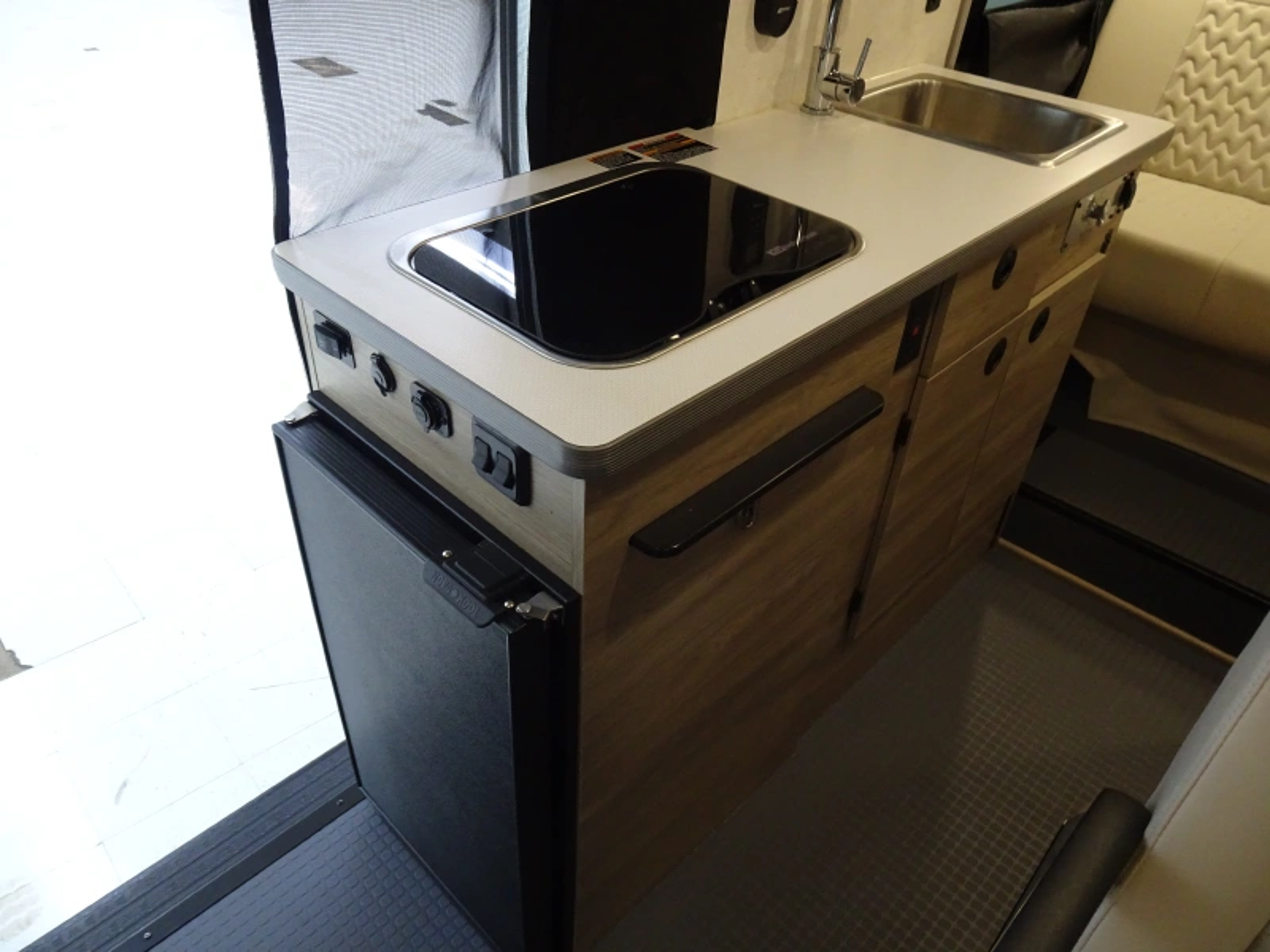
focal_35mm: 24
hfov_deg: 71.6
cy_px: 476
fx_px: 881
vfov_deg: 56.8
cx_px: 635
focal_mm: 4.1
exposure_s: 1/30
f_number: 3.5
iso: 500
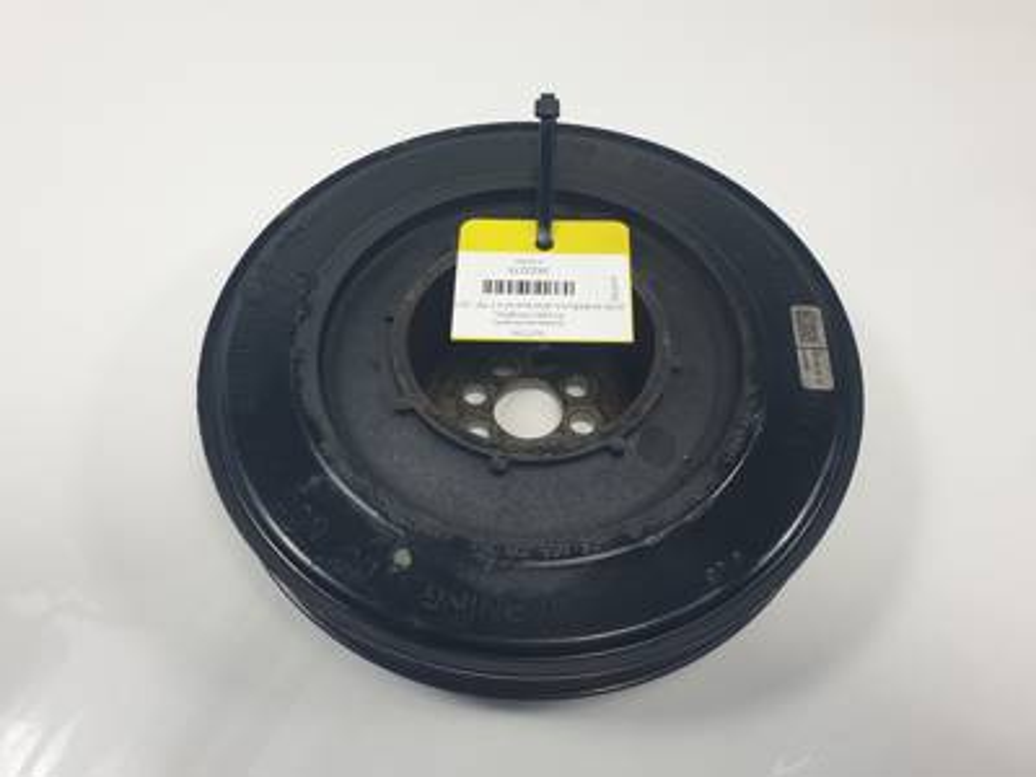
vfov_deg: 53.1
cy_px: 388
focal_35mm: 26
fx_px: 778
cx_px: 518
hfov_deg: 67.3
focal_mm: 4.3
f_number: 2.4
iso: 50
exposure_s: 1/198
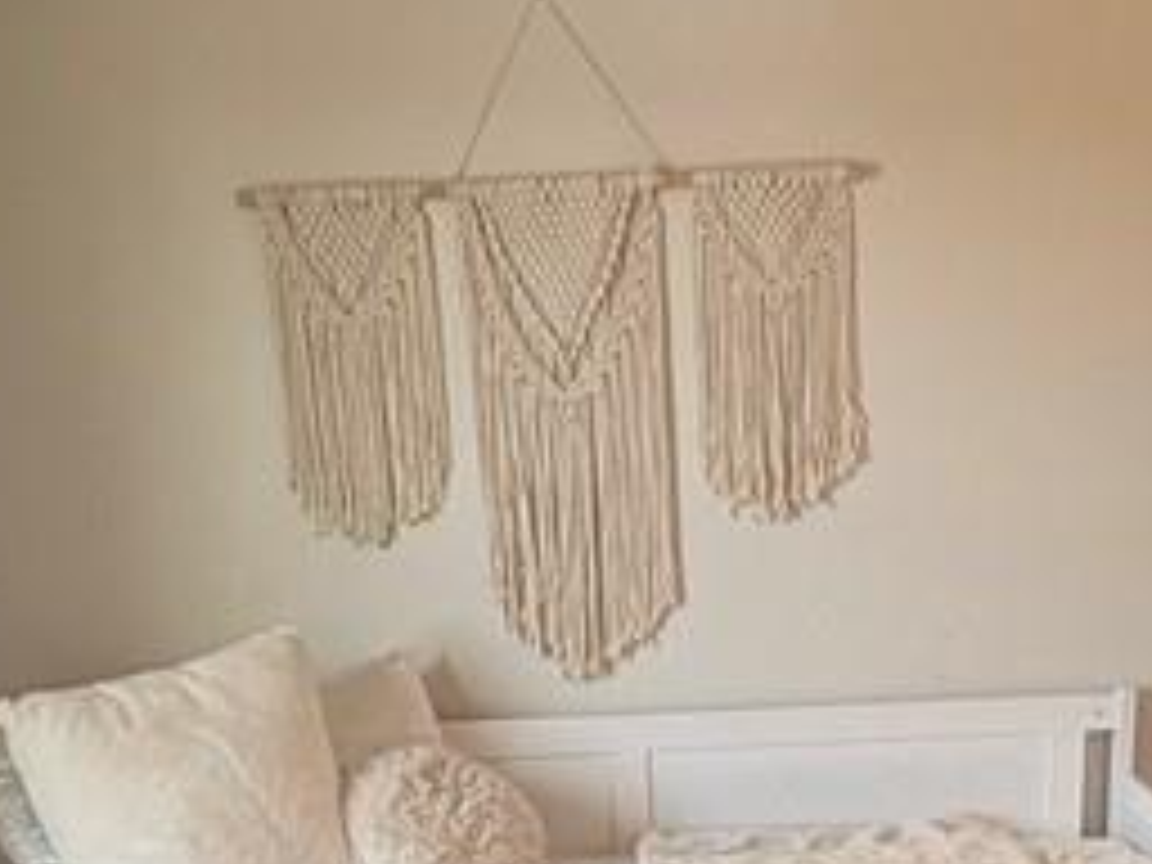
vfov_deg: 22.7
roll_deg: +2.4
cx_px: 729
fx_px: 1864
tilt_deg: -23.1
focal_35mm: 56
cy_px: 1179
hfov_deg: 34.2
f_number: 2.2
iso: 160
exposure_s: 1/120
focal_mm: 2.22
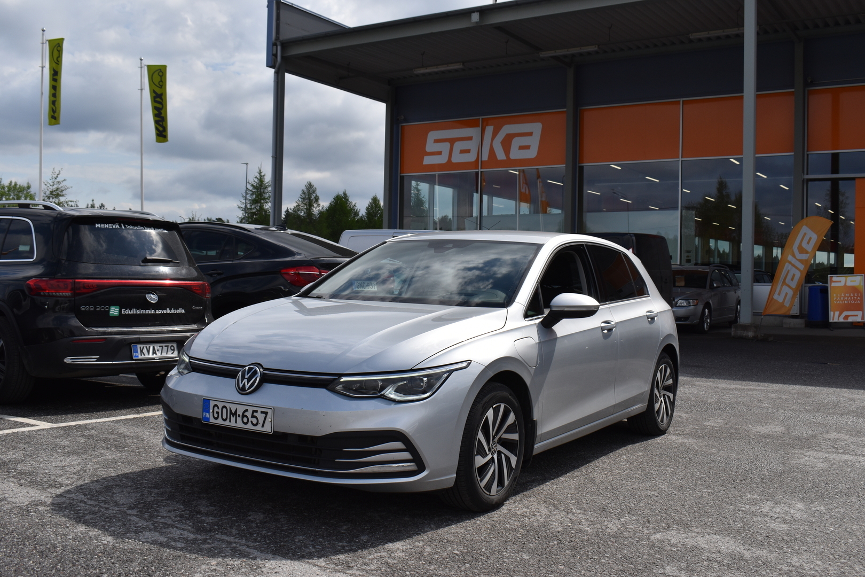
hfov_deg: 53.1
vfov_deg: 36.9
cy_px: 288
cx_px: 432
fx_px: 865
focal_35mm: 36
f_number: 9.5
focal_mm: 24
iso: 200
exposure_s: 1/1000
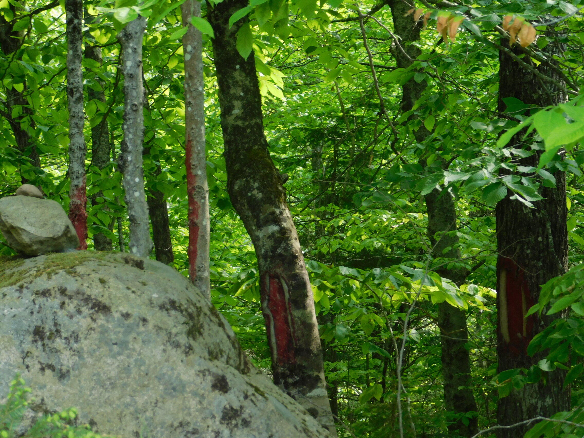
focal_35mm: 148
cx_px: 292
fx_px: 2497
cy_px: 219
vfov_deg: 10.0
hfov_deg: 13.3
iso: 125
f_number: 5.1
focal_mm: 26.3
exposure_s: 1/60
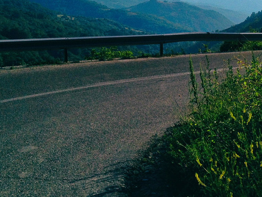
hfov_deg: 25.5
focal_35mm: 76
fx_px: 575
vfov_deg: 19.2
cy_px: 37
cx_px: 185
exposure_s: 1/3067
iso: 50
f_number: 2.4
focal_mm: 4.28
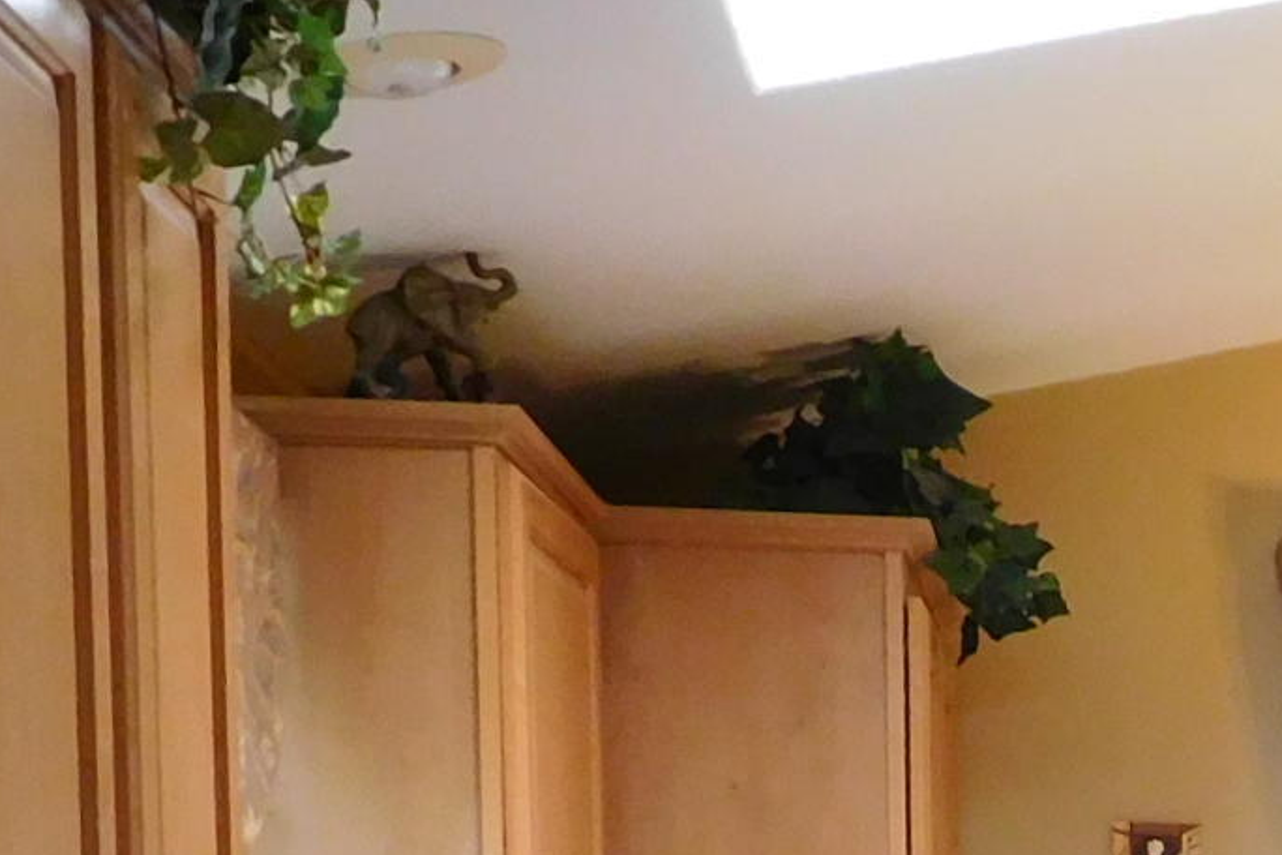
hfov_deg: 16.8
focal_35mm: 114
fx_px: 4059
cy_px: 1744
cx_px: 1745
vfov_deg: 10.9
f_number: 3.4
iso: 280
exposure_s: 1/30
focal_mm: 4.5
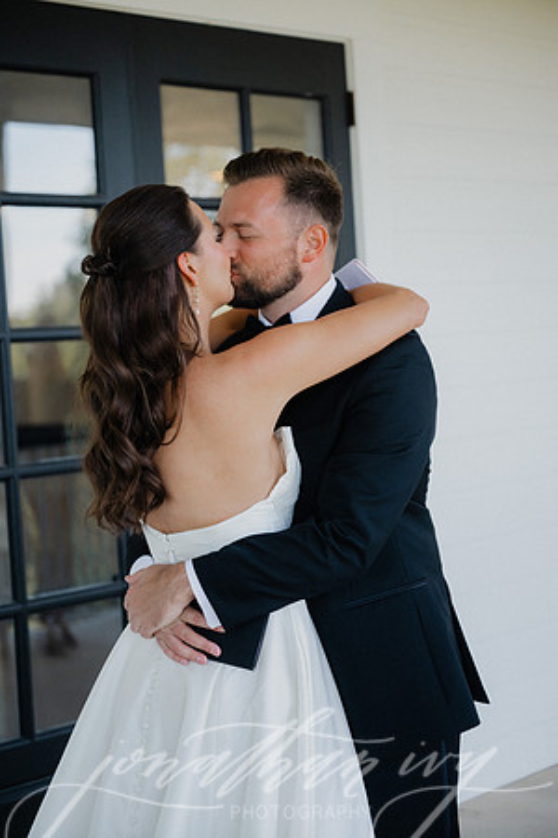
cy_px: 419
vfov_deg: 28.8
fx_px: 1627
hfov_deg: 19.5
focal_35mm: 70
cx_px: 279
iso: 1600
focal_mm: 70
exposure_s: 1/2000
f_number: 2.8
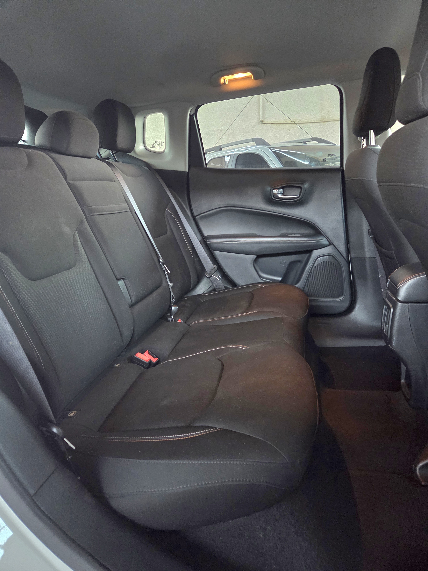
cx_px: 214
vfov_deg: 73.9
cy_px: 286
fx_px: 379
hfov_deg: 58.9
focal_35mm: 23
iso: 1600
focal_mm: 5.4
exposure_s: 1/30
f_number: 1.8
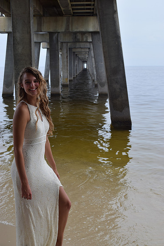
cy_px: 123
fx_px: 328
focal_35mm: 48
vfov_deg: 41.1
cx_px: 82
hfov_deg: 28.1
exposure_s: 1/250
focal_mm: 32
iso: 200
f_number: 8
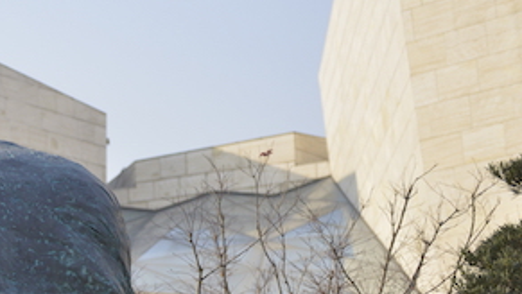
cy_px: 354
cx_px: -48
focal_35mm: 121
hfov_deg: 17.1
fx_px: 1676
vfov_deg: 9.9
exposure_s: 1/8000
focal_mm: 48
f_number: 2.8
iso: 800
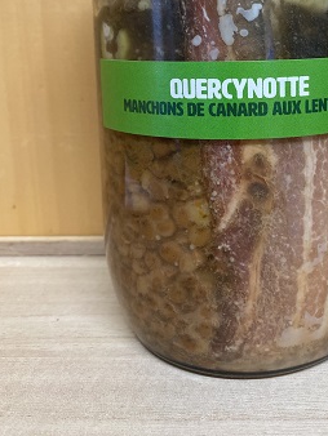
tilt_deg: -9.3
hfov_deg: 34.4
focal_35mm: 41
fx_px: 517
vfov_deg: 44.1
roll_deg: -0.3
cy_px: 104
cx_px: 245
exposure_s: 1/50
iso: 125
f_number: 1.8
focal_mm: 4.25
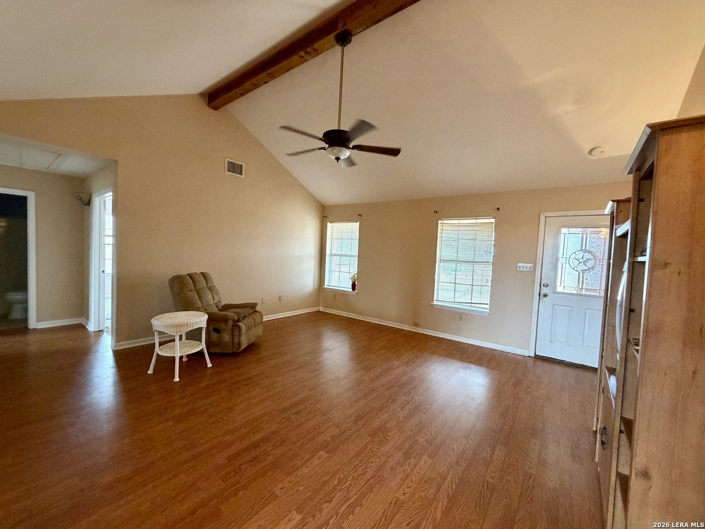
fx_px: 285
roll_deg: -2.0
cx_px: 352
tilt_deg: -2.4
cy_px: 264
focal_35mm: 14
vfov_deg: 85.7
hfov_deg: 102.1
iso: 400
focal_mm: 2.22
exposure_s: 1/60
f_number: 2.2
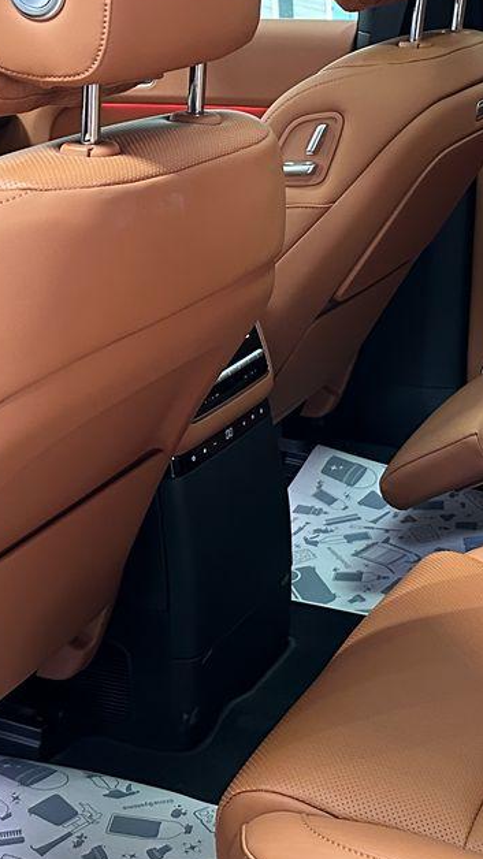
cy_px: 280
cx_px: 508
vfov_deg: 34.5
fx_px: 1367
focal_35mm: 60
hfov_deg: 19.3
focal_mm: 6.86
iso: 500
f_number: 1.78
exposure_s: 1/48
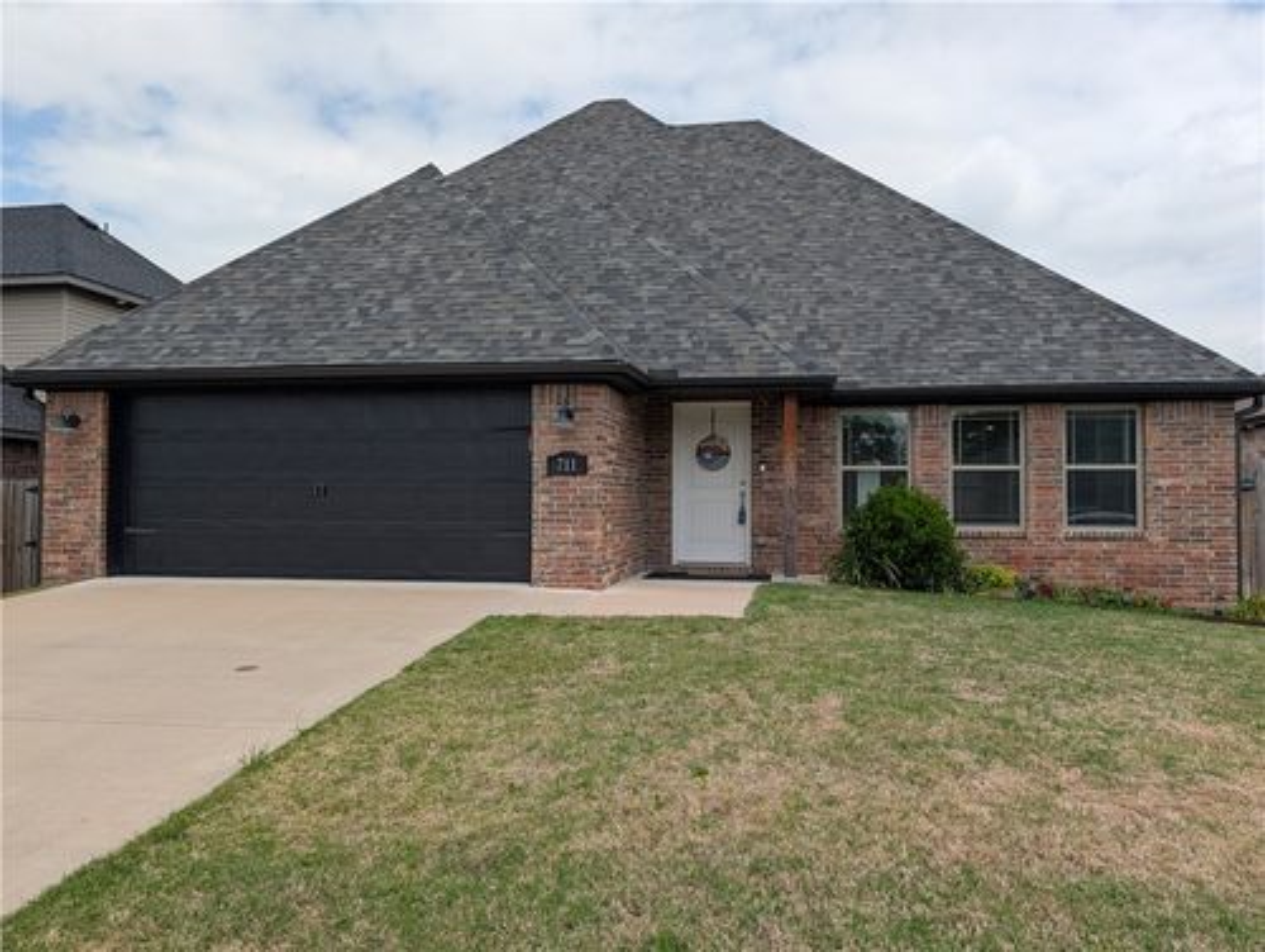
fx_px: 878
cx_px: 632
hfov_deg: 71.5
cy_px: 476
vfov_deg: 56.9
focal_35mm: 24
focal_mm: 6.9
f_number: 1.68
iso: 19
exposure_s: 1/1880
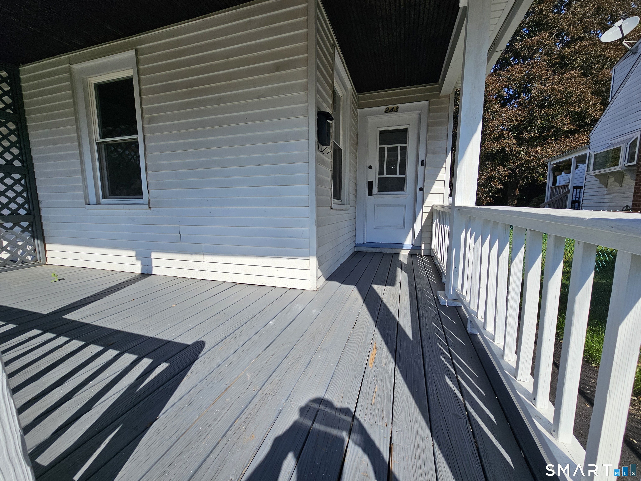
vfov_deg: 89.9
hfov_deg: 106.2
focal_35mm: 13
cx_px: 320
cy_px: 240
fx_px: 241
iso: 50
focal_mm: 2.2
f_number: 2.2
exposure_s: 1/2456
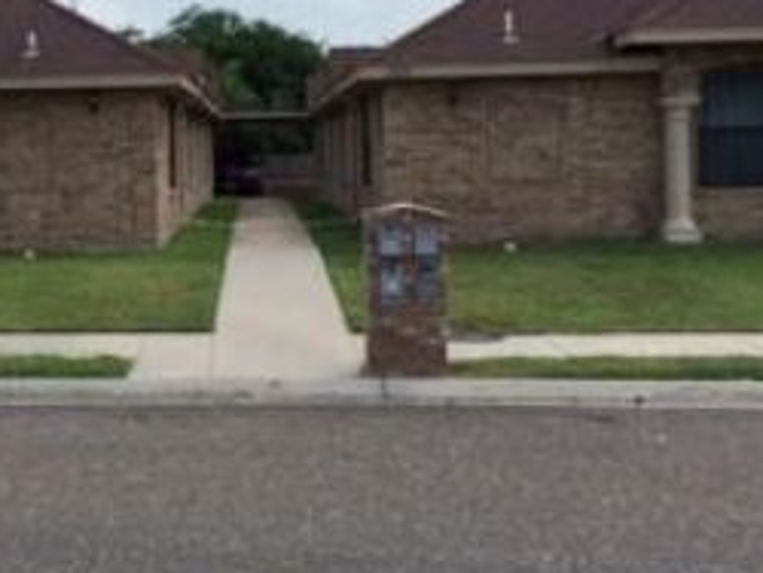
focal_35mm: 58
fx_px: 1280
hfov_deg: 32.6
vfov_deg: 25.2
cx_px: 192
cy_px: 206
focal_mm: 4.15
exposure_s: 1/3049
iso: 32
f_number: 2.2
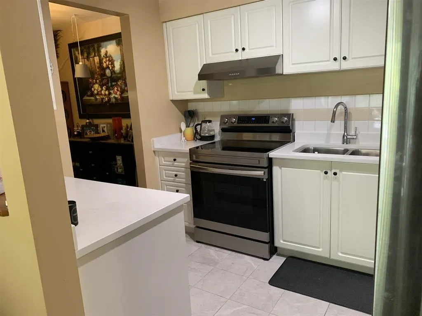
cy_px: 158
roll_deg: +2.0
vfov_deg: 53.1
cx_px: 211
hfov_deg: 67.3
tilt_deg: -11.1
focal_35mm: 26
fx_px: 317
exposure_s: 1/60
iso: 250
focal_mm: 4.25
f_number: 1.8
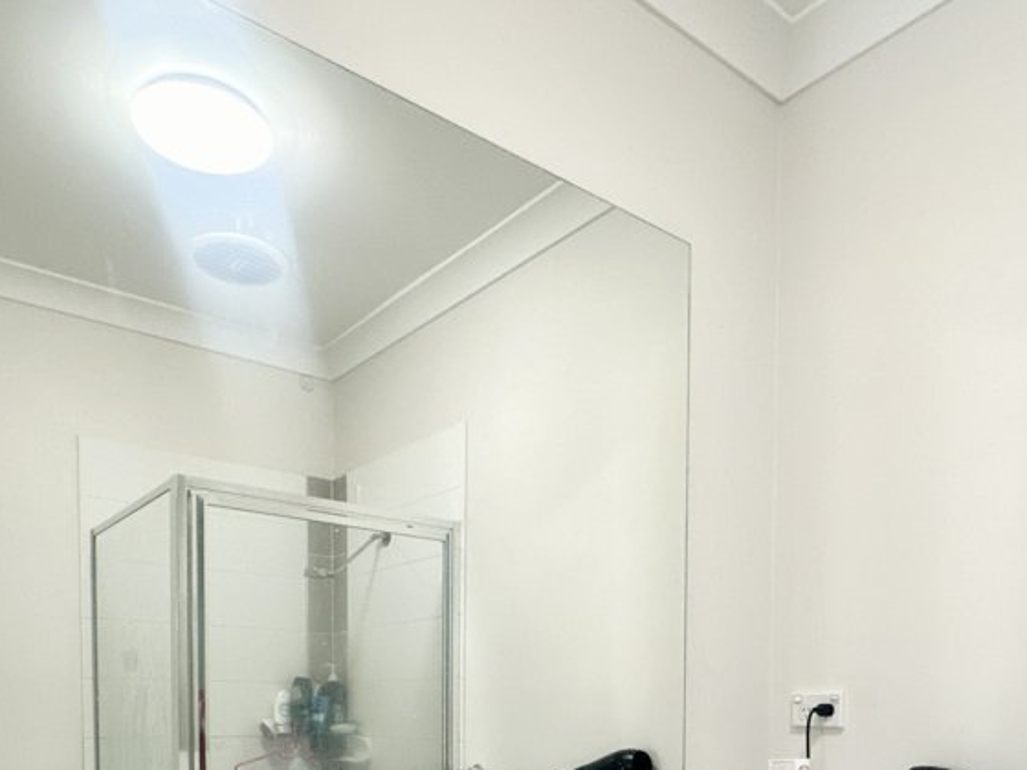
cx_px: 534
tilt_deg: -2.2
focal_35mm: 30
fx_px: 890
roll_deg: -0.5
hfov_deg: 59.9
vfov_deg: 41.8
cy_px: 737
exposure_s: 1/100
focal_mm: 2.22
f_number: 2.2
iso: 160
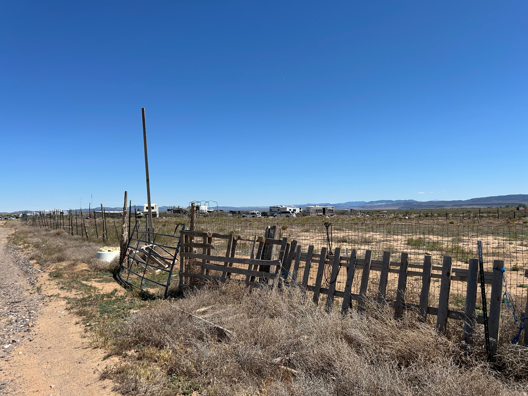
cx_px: 264
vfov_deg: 53.1
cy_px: 198
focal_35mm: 26
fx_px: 397
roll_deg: +1.1
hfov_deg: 67.3
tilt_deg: +2.0
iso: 50
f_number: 1.5
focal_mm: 5.7
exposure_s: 1/5587
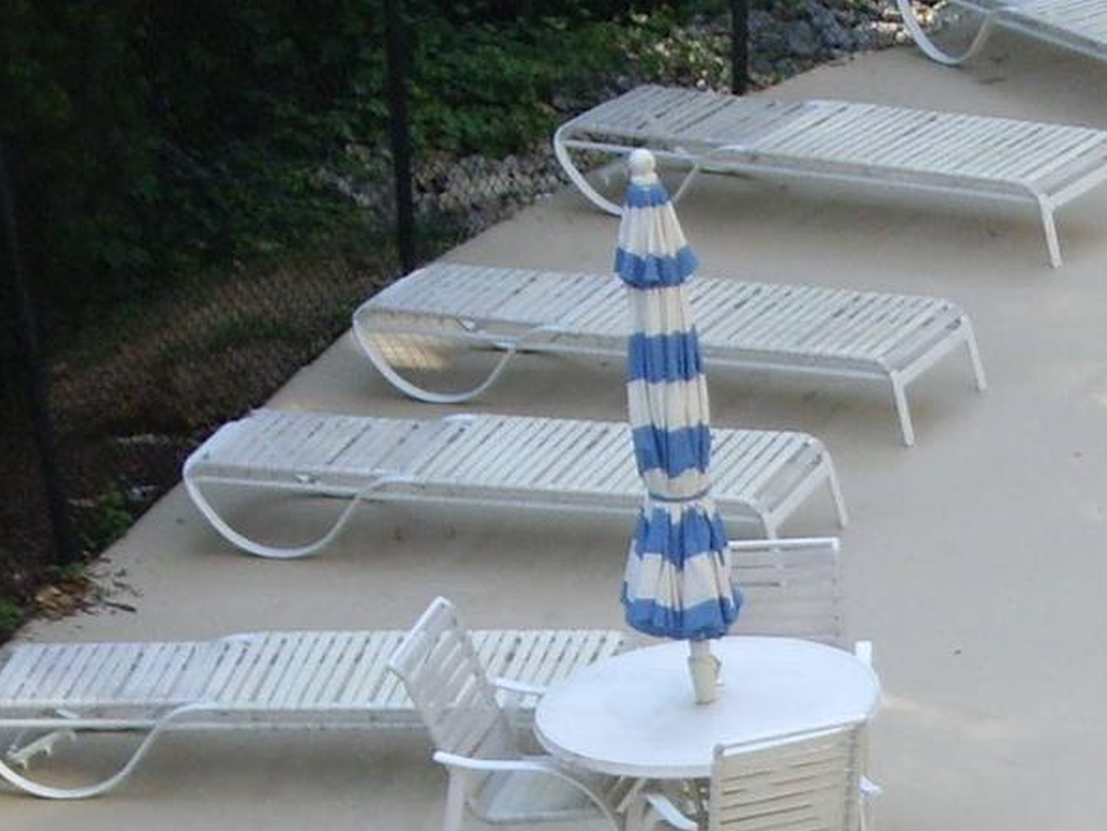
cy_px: 984
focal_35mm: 324
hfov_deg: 6.1
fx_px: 10366
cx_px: 1575
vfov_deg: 4.6
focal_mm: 15.3
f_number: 4.6
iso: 100
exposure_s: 1/160
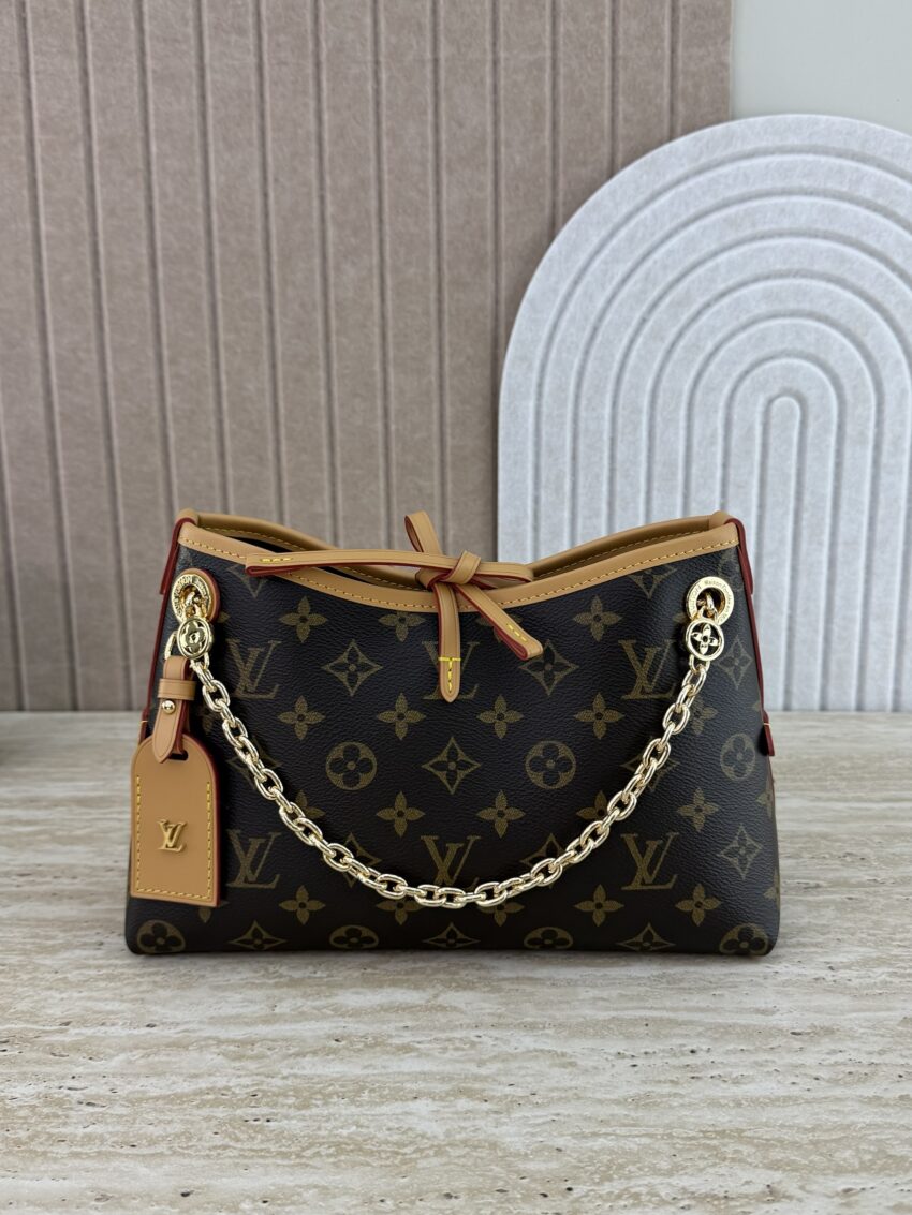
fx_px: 843
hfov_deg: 56.8
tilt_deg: -10.7
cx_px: 456
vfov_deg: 71.6
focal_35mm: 24
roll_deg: +0.2
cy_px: 608
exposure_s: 1/416
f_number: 1.78
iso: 80
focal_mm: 6.76
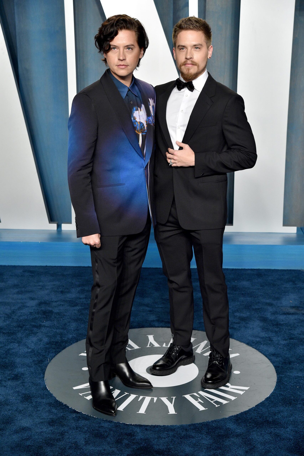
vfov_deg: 31.0
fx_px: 824
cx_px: 152
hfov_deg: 20.9
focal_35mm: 65
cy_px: 228
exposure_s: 1/320
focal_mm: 65
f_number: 6.3
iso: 2000
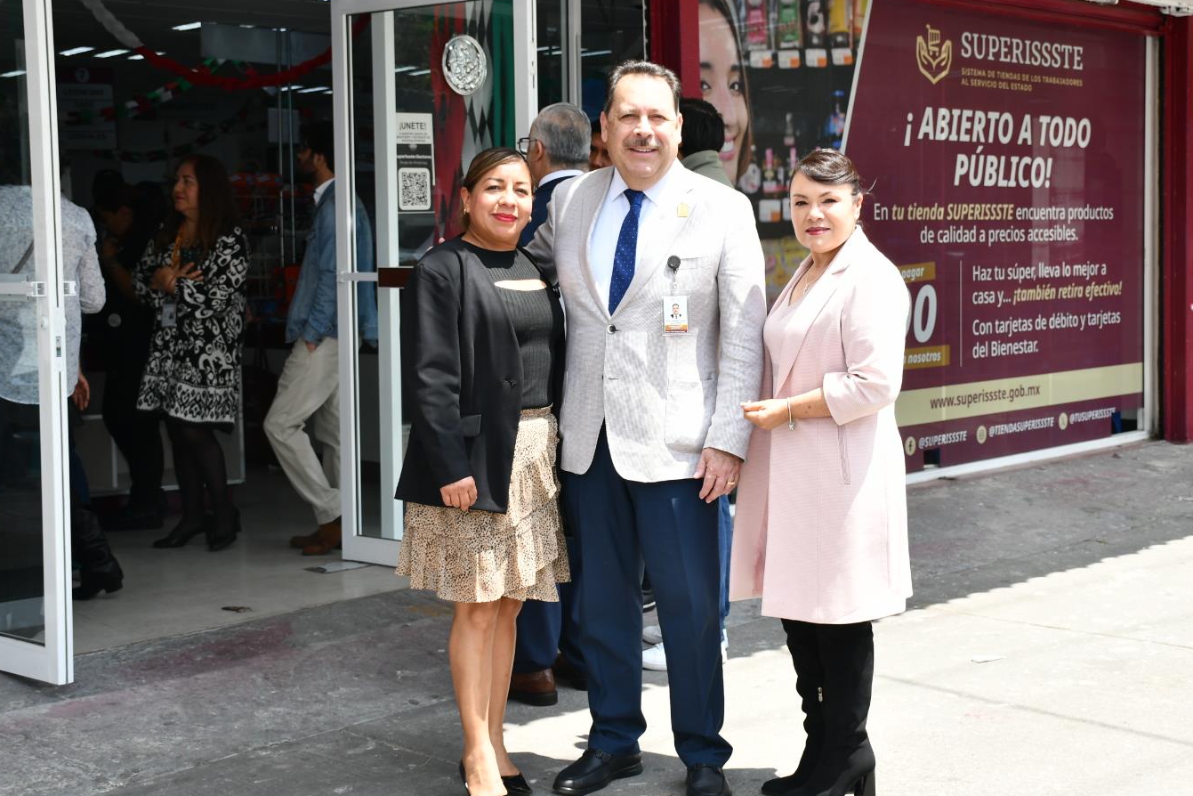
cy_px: 370
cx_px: 654
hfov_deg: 34.5
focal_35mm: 58
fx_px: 1922
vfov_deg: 23.4
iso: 100
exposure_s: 1/180
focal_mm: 32
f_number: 5.6
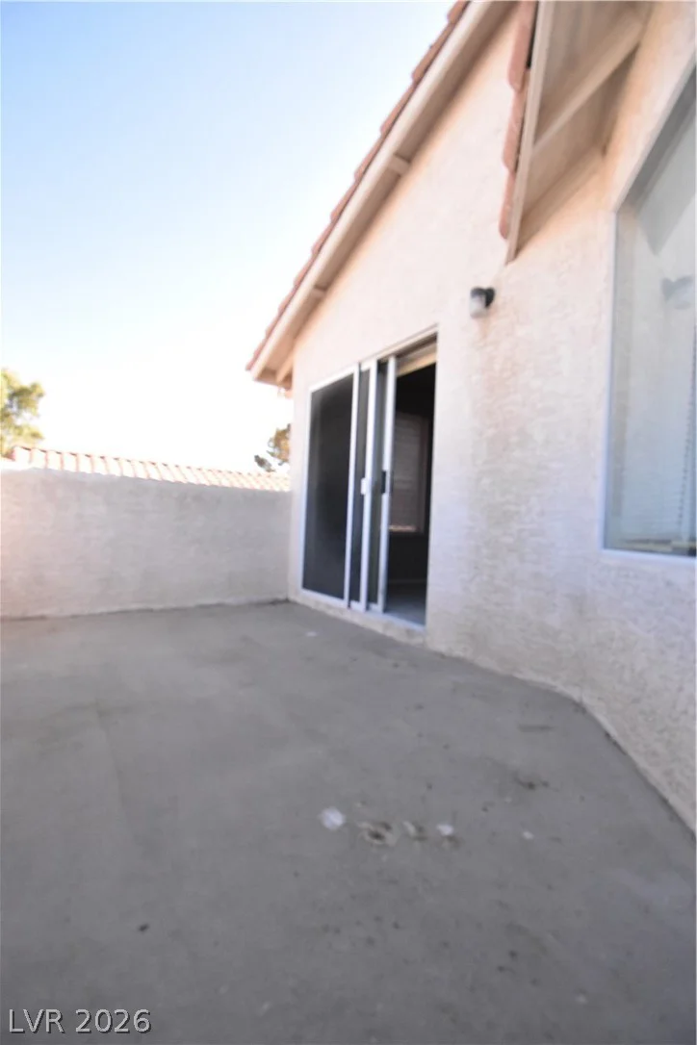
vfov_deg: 100.4
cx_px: 348
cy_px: 522
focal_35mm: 15
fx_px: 436
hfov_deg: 77.3
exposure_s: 1/4000
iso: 4000
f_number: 5
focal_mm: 10
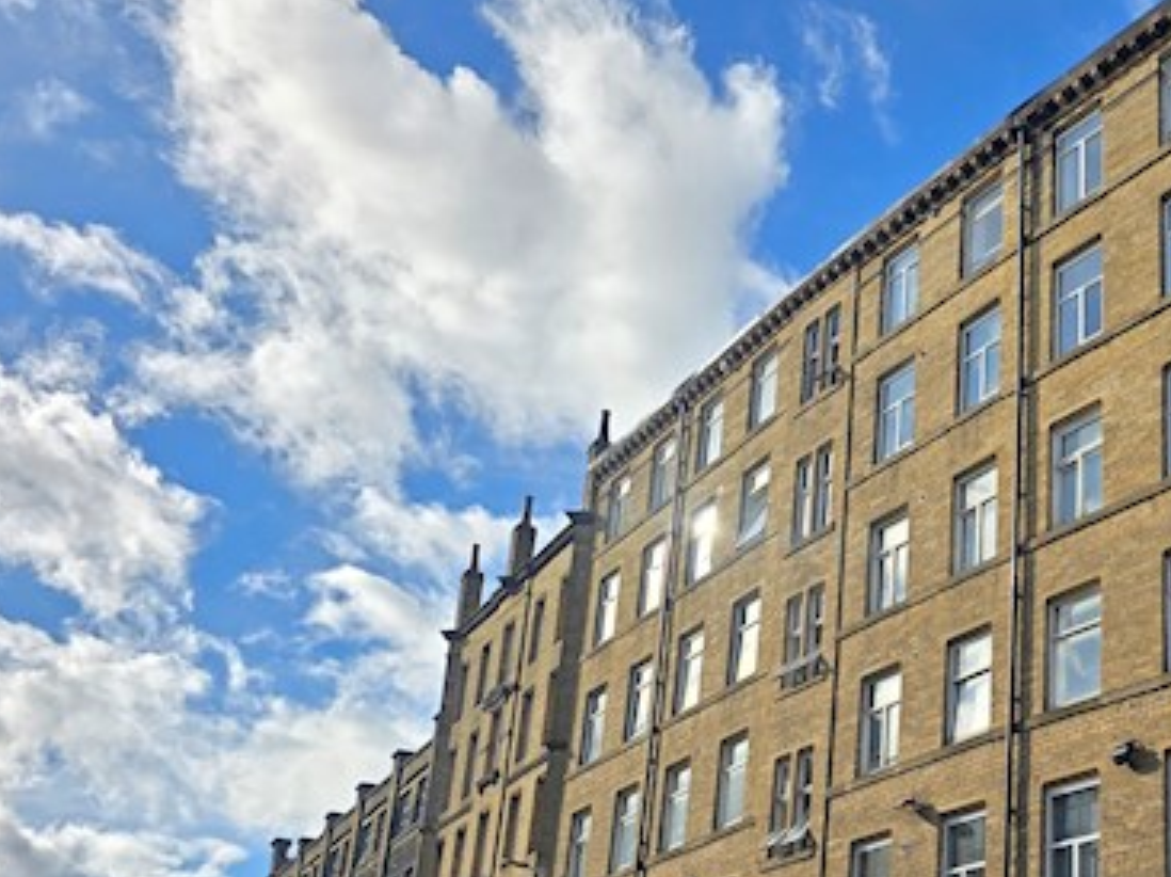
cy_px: 731
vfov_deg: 31.8
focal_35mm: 44
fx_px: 1487
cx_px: 1049
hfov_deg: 39.9
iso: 12
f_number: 1.7
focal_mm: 6.3
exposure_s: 1/907
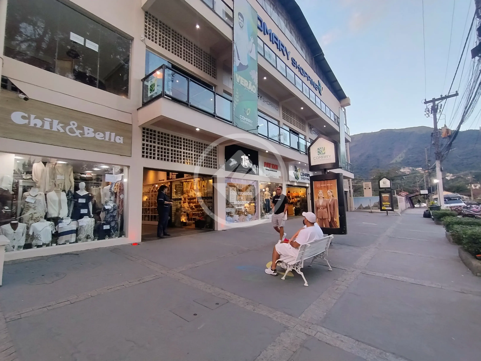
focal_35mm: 16
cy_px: 180
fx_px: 222
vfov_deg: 78.1
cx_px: 240
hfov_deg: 94.5
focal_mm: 1.66
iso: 108
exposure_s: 1/60
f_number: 2.2
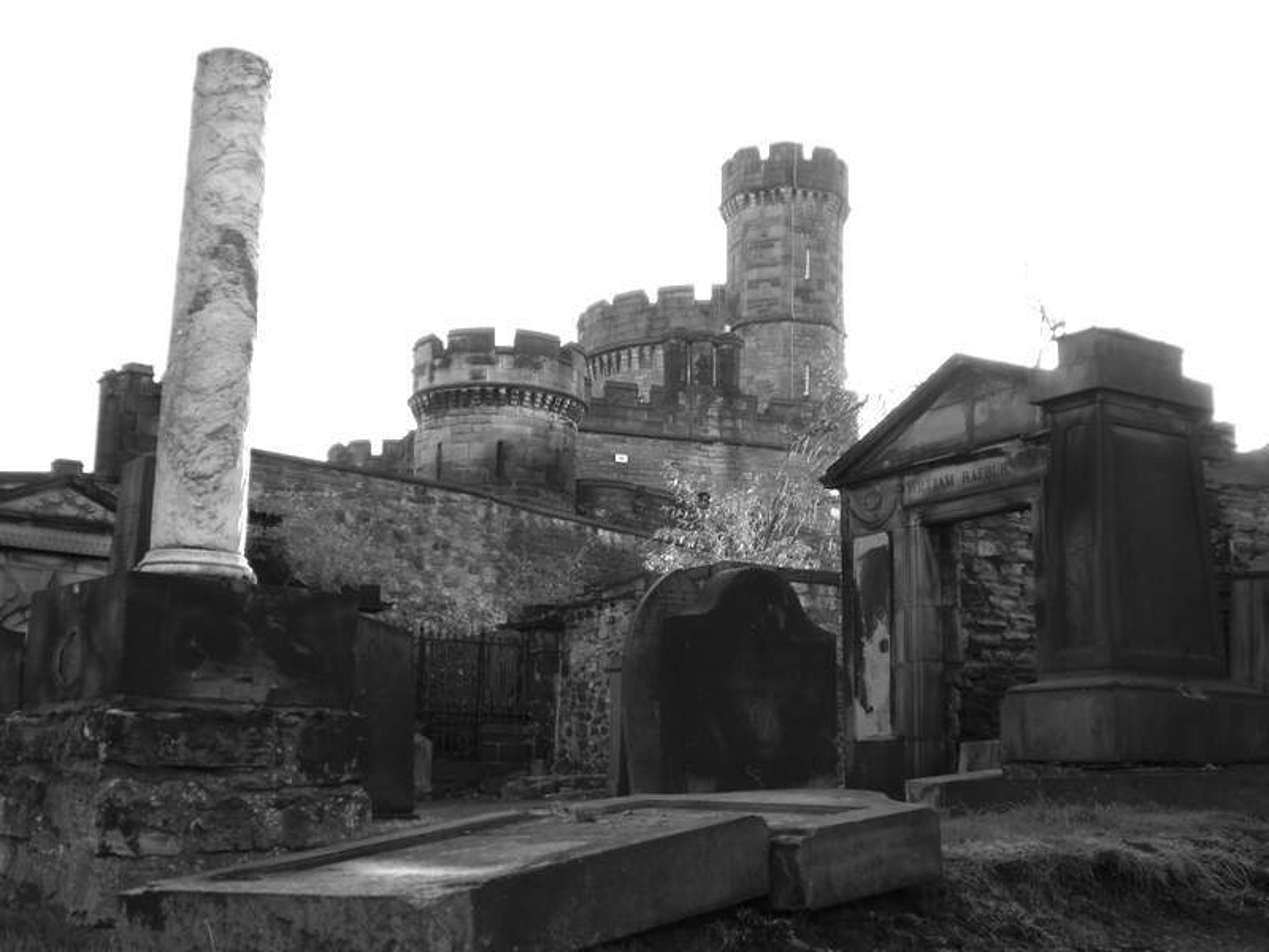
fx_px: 1540
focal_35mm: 42
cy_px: 476
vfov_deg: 34.3
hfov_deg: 44.8
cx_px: 634
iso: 64
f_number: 3.6
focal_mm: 7.8
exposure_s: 1/80
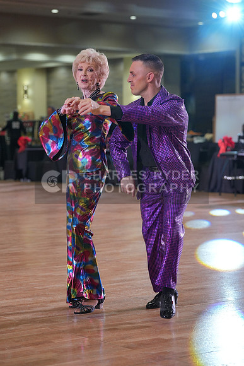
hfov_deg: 13.4
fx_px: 1036
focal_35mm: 102
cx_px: 122
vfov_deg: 20.0
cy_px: 183
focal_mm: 102
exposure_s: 1/400
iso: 1600
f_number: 4
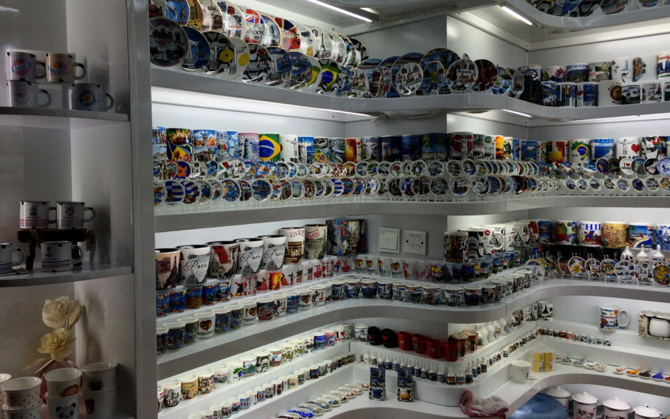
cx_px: 334
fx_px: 584
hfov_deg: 59.7
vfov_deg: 39.4
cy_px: 202
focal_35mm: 32
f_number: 2.2
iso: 32
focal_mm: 4.12
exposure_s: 1/197
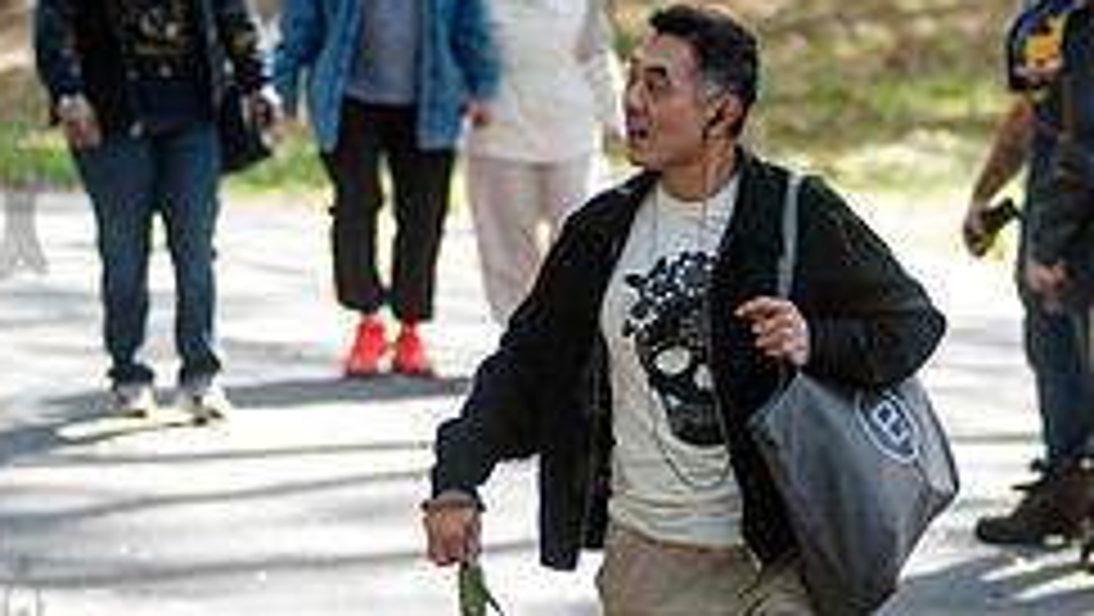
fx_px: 8765
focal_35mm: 302
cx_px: 686
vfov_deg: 4.0
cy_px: 421
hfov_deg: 7.1
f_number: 2.8
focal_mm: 105
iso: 1000
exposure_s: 1/1000
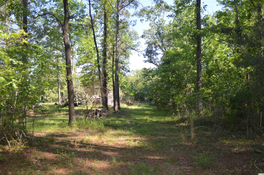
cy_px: 88
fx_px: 220
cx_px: 132
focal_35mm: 30
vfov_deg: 43.5
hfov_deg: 62.0
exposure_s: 1/160
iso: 100
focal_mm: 20
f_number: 4
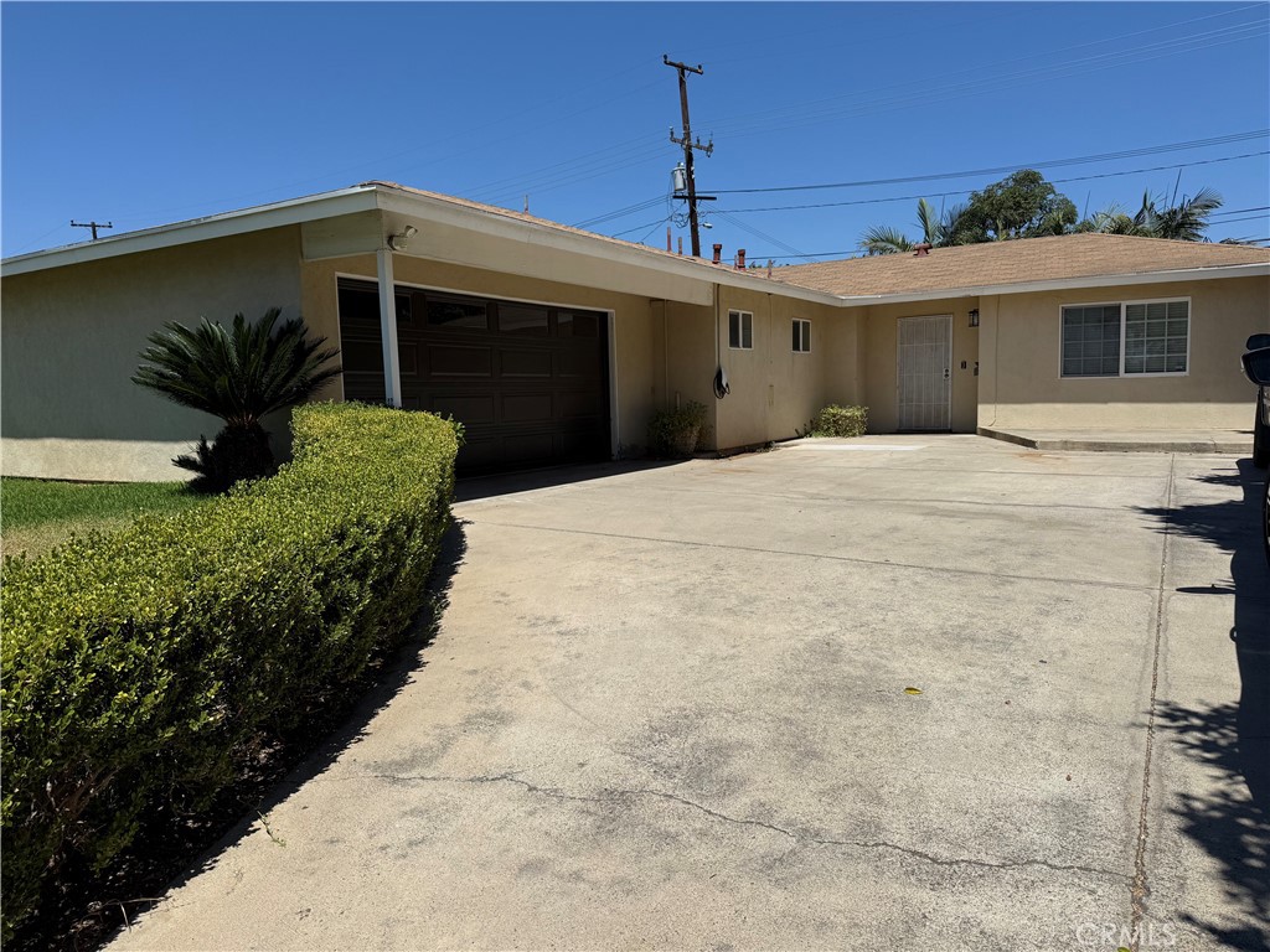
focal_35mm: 24
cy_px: 476
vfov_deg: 56.8
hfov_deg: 71.6
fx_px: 881
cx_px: 635
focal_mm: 6.76
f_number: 1.78
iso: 80
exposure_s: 1/9091
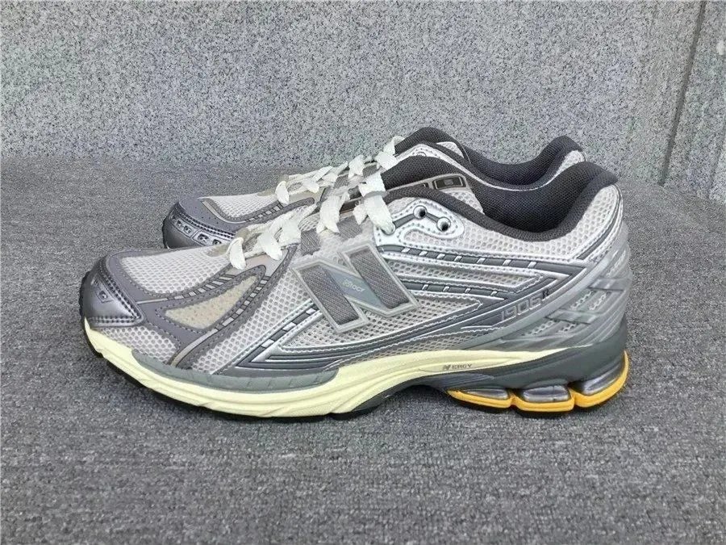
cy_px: 272
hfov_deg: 58.4
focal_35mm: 31
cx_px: 363
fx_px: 650
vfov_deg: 45.4
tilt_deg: -23.6
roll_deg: -2.8
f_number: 2.4
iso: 25
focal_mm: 3.3
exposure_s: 1/617
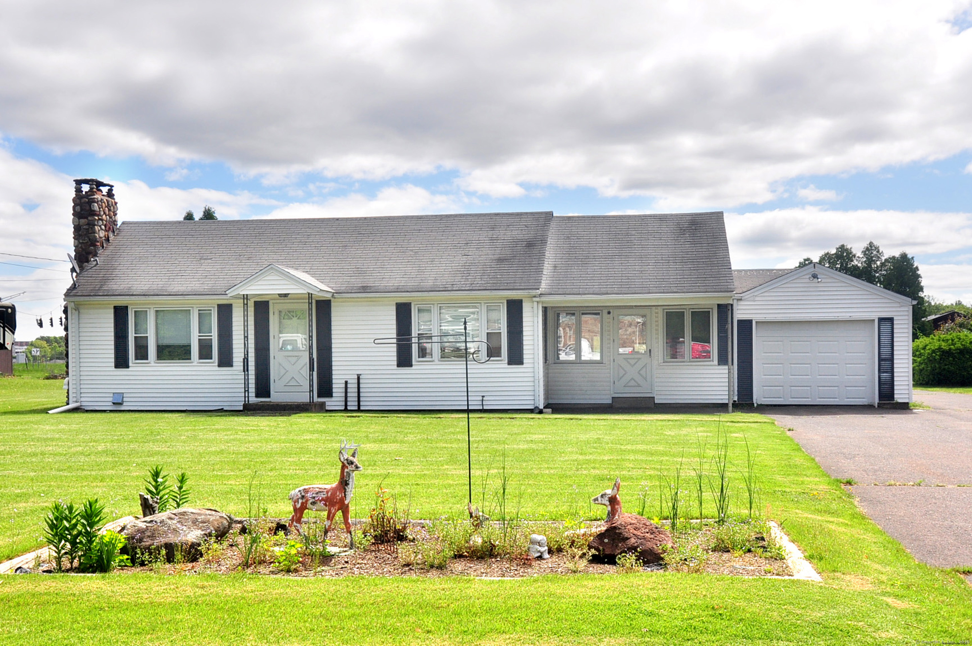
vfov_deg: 39.9
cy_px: 323
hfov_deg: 57.3
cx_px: 486
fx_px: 890
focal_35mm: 33
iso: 200
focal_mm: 22
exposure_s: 1/400
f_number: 9
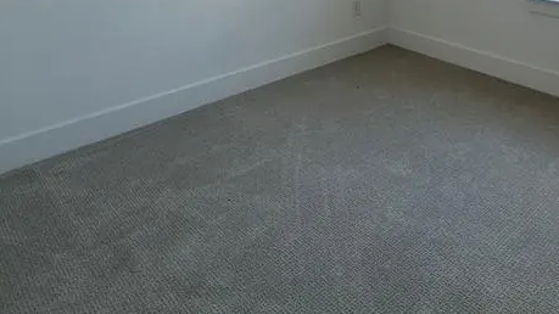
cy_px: -124
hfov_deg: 54.4
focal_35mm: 34
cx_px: 441
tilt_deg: +0.6
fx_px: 504
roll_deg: -0.3
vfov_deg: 27.2
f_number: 2.2
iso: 64
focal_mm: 2.22
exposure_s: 1/122
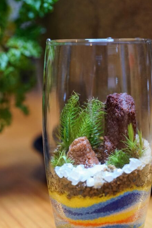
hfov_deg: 17.7
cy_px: 140
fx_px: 487
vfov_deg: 26.2
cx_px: 96
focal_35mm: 77
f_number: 4
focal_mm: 50
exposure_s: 1/60
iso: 1600
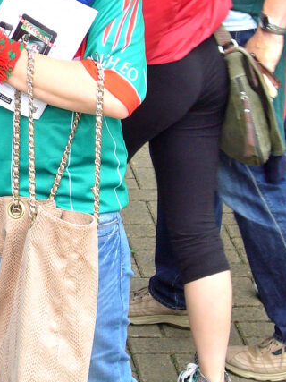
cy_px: 152
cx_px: -25
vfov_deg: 10.3
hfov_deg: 7.7
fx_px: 2116
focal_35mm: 192
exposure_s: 1/100
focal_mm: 13.2
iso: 80
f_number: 4.8
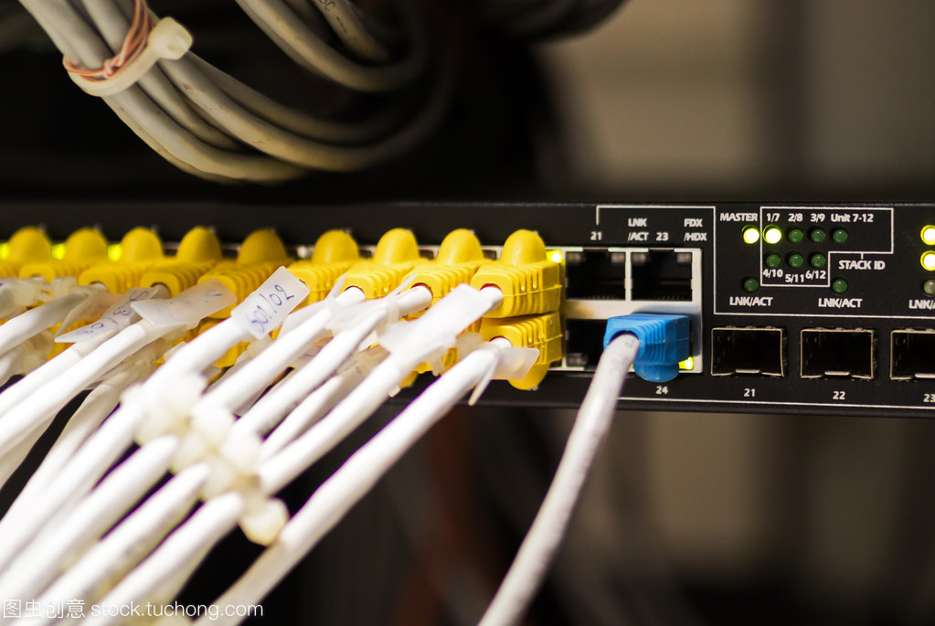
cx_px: 468
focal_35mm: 94
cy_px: 313
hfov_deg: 21.7
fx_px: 2445
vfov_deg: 14.6
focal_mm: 35
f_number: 1.4
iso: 400
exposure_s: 1/50
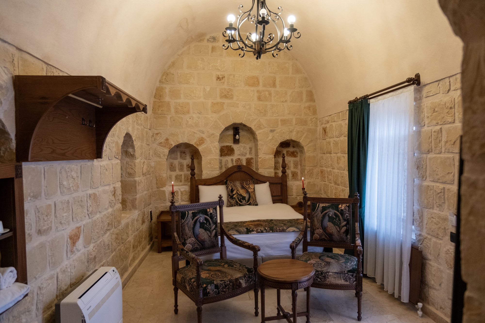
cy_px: 162
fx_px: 323
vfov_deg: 53.1
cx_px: 242
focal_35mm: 24
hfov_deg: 73.7
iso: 1600
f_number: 2.8
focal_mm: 16
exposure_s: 1/160
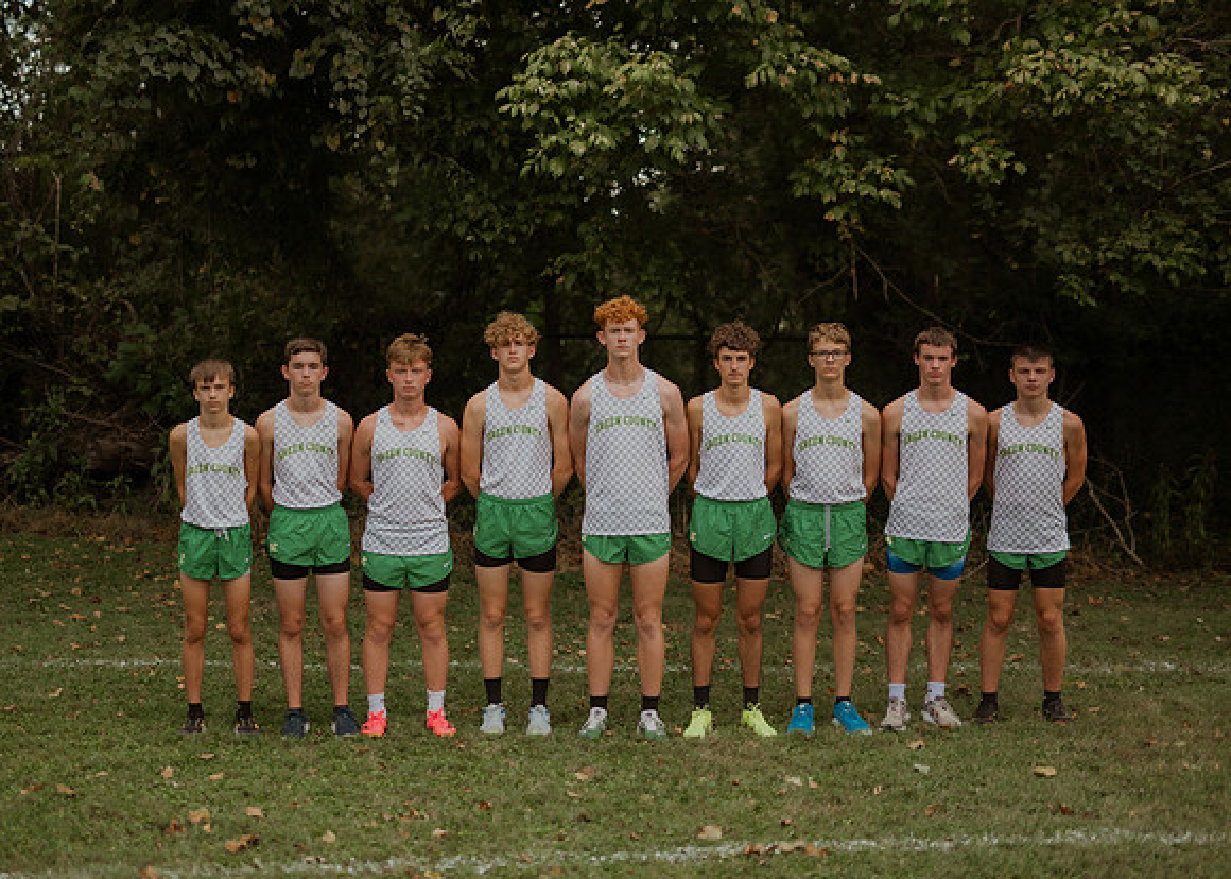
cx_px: 570
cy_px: 439
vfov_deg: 26.2
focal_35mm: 54
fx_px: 1885
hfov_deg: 36.1
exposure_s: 1/2500
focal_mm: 50
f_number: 2.8
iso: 250
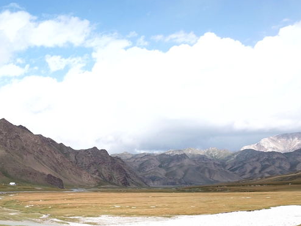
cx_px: 38
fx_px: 470
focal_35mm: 54
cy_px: 186
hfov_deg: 33.9
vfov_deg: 26.5
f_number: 2.2
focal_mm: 4.73
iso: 100
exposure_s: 1/1000
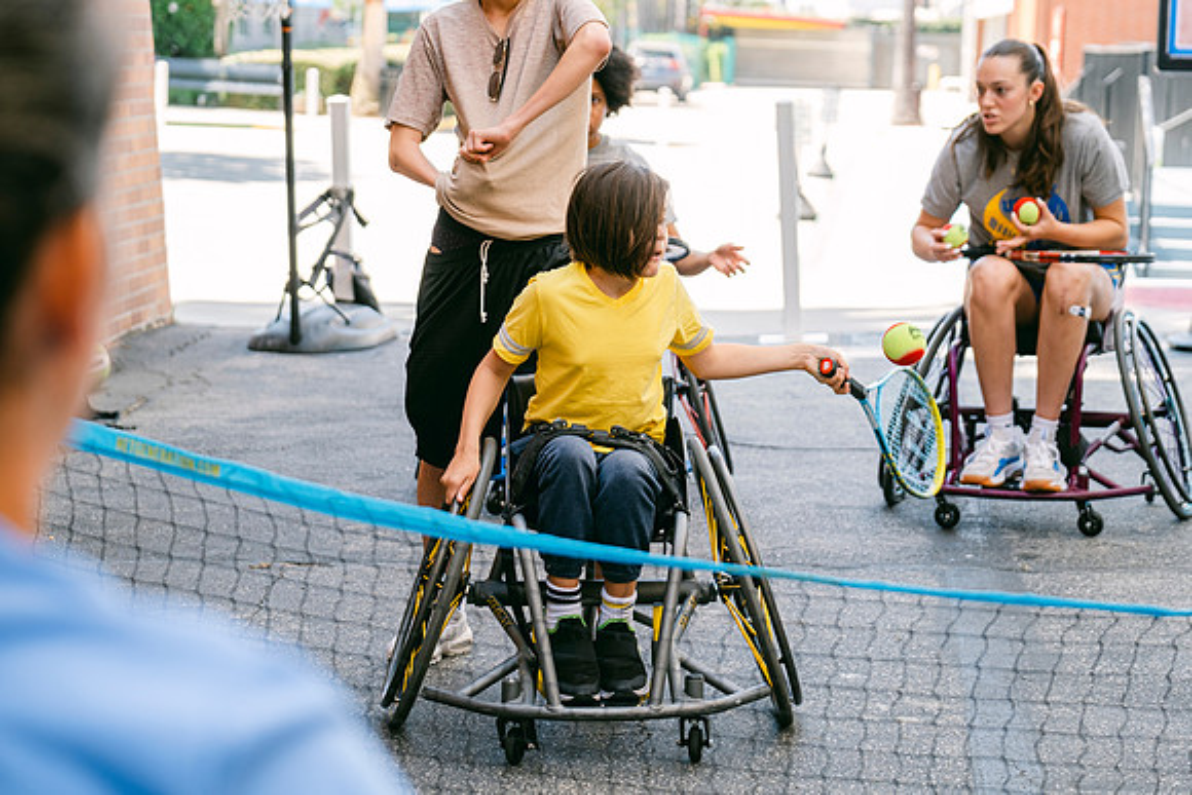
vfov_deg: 16.3
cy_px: 398
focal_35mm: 84
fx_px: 2782
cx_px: 596
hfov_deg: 24.2
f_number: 2.8
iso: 160
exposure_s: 1/210
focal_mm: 56.3
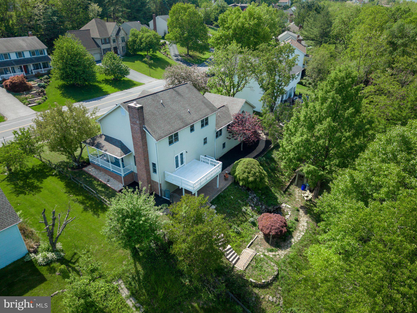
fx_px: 289
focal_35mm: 24
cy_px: 156
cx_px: 208
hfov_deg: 71.6
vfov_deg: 56.8
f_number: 1.8
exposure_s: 1/50
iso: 400
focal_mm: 8.67
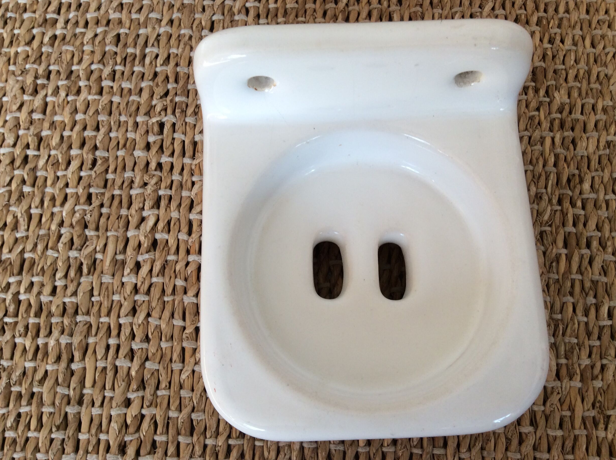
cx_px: 309
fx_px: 604
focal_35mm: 34
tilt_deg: -73.4
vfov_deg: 41.7
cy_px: 228
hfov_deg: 54.0
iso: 40
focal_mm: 3.3
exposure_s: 1/100
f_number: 2.4
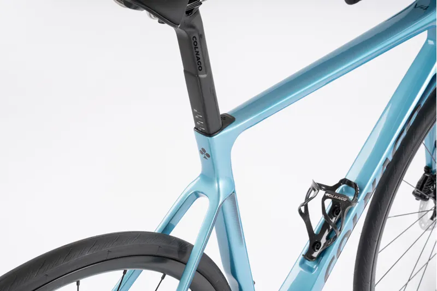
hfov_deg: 28.8
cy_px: 146
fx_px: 849
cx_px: 218
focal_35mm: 70
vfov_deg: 19.4
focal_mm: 70
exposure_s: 1/160
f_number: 16
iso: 100
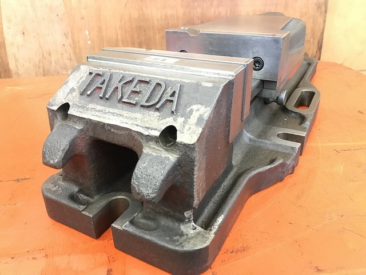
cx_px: 183
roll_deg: +1.6
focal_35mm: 28
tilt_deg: -27.3
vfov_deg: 49.7
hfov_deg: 63.4
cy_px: 138
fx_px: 296
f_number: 1.8
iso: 80
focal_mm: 3.99
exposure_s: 1/15
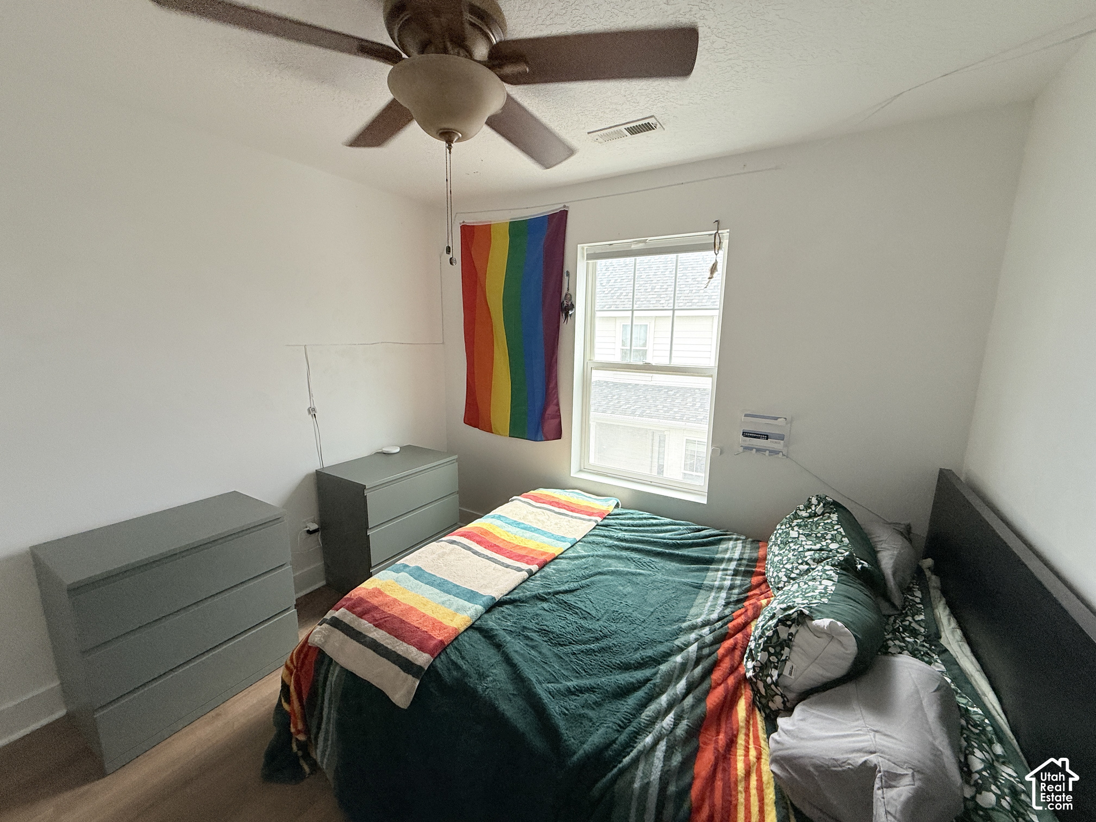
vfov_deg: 85.7
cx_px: 548
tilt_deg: -9.7
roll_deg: -0.4
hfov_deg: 102.1
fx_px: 443
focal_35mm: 14
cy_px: 411
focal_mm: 2.22
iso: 50
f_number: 2.2
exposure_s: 1/214
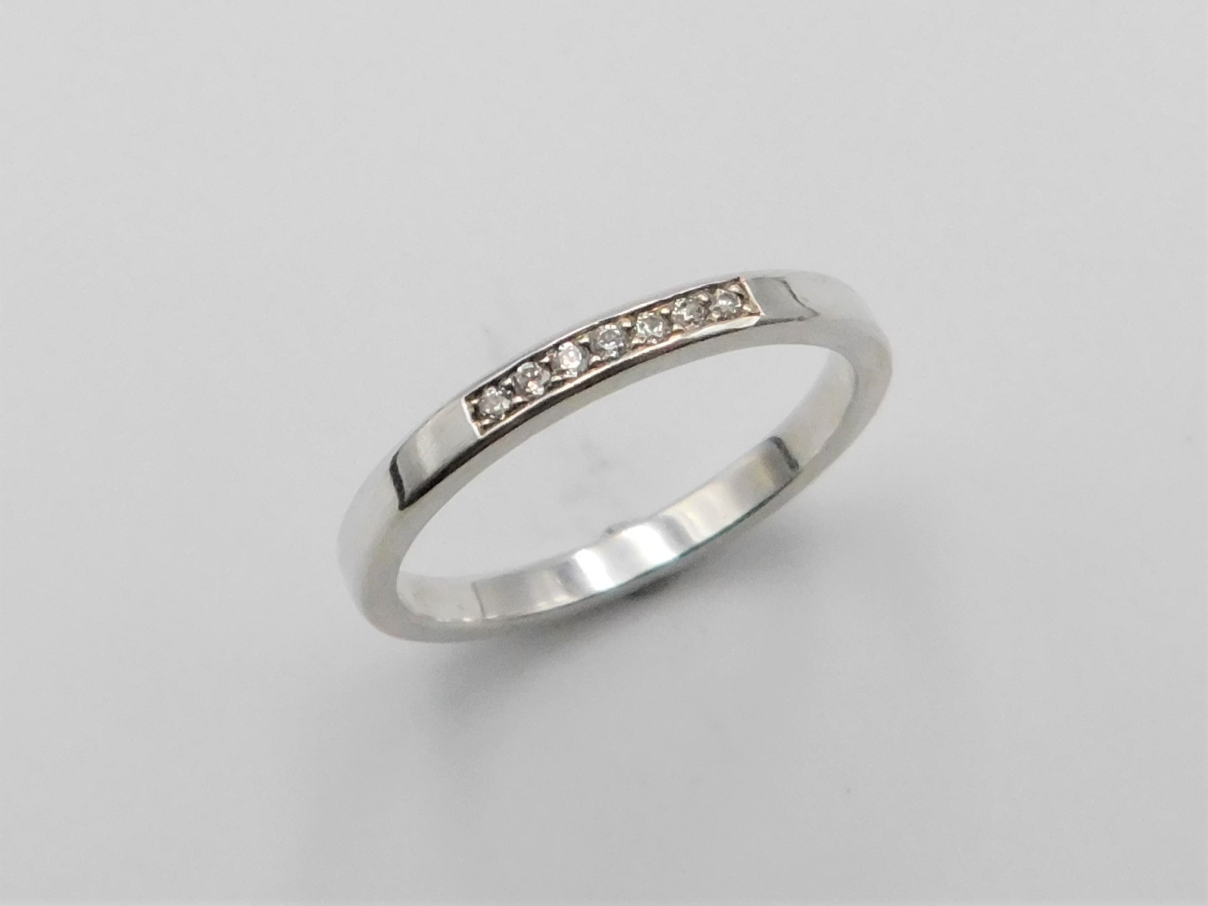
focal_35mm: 23
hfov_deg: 73.9
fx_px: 803
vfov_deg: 58.9
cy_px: 453
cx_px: 604
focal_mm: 4
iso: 400
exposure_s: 1/1500
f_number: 3
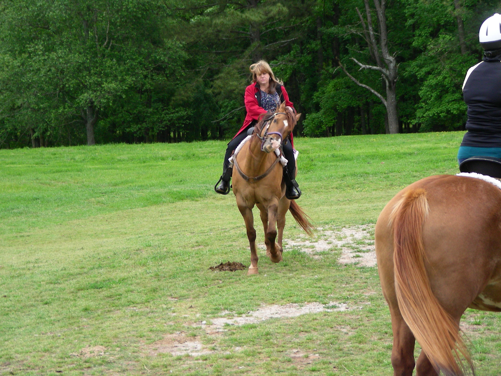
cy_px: 188
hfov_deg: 17.4
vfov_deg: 13.1
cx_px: 250
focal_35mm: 113
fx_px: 1635
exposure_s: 1/225
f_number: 3.5
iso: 50
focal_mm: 18.9
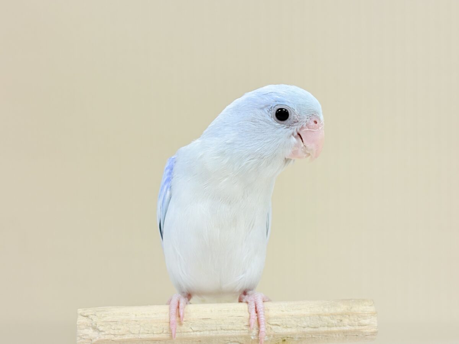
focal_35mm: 52
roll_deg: +3.2
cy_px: 172
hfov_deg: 36.8
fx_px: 690
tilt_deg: +0.6
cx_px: 230
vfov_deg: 28.0
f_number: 1.6
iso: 50
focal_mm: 5.96
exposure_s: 1/113
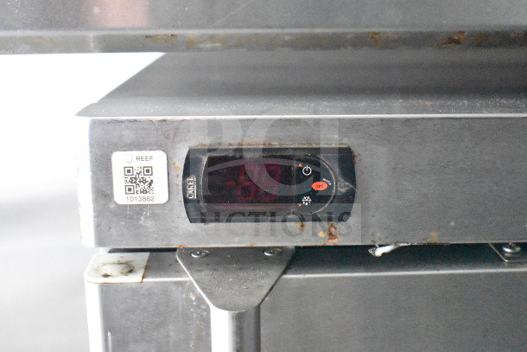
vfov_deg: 26.5
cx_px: 264
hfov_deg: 38.9
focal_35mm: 51
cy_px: 176
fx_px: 747
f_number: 4.5
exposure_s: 1/40
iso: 25600
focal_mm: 34
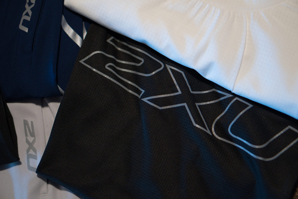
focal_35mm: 75
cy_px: 100
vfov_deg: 18.2
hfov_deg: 27.0
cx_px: 149
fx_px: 620
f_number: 1.8
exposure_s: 1/200
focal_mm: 50
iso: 1600
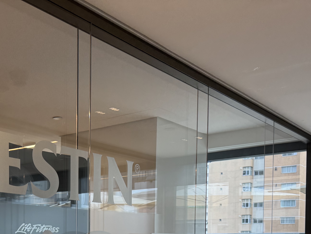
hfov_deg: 35.2
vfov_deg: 25.5
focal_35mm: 53
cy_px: 258
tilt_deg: -3.4
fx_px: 476
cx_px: 70
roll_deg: -0.2
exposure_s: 1/120
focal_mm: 6.76
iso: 64
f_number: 1.78
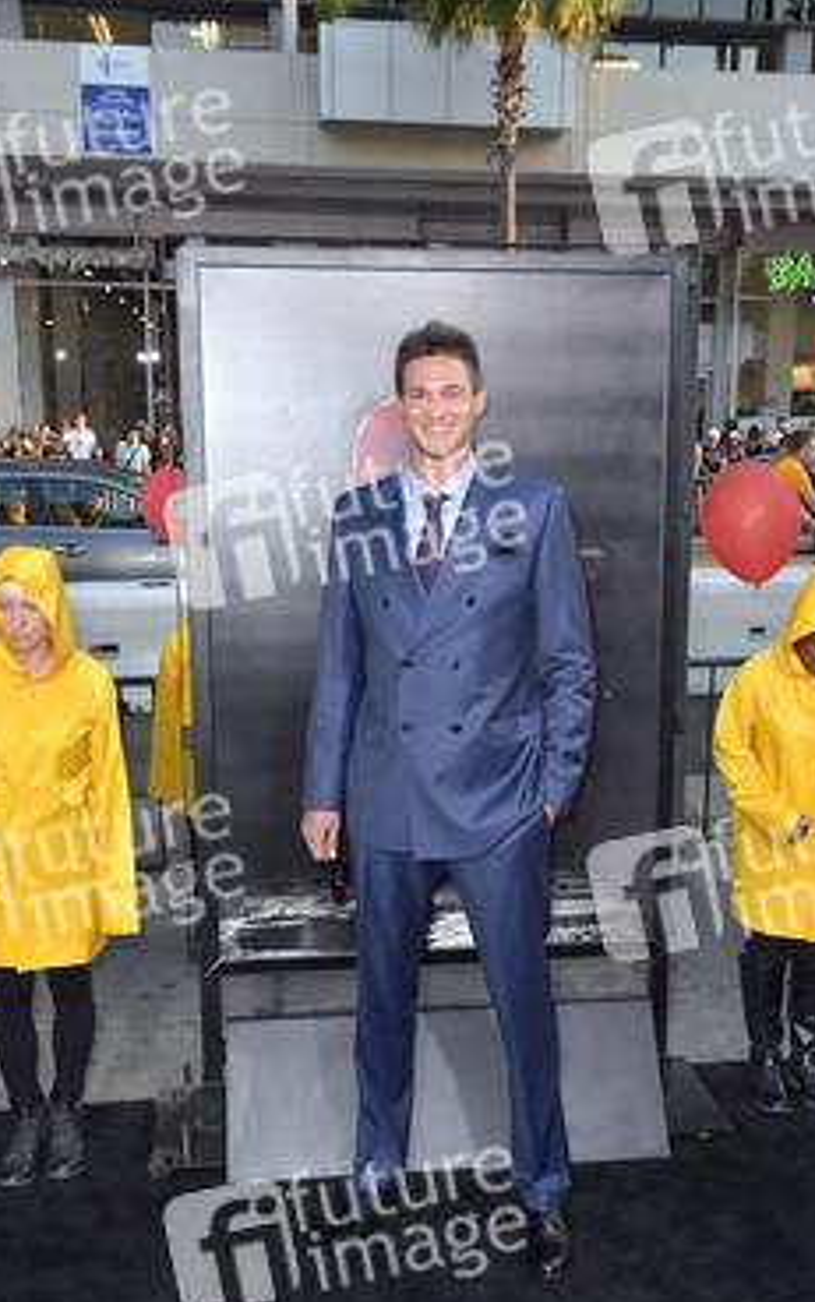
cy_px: 702
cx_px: 450
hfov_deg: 30.6
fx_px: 1491
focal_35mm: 42
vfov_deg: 47.1
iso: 640
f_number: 6.3
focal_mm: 38
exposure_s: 1/250
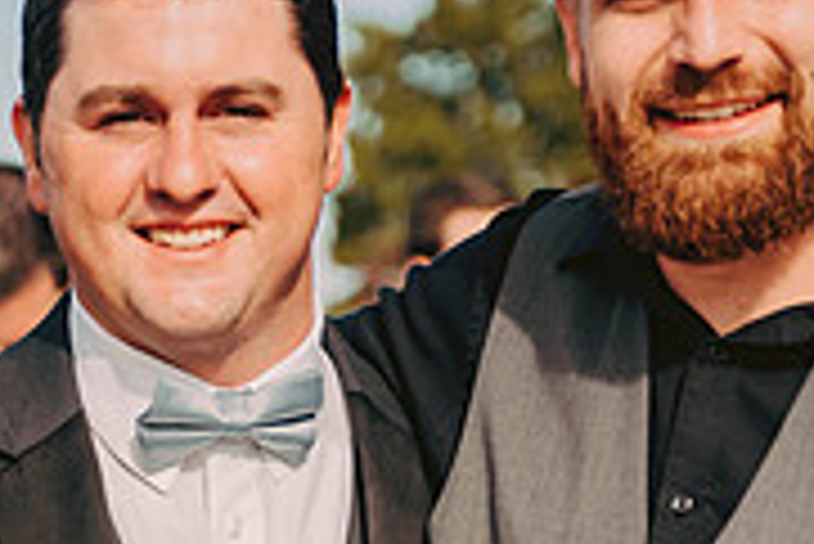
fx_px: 3779
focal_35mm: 167
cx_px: 189
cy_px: 479
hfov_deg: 12.3
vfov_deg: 8.2
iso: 500
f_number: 2.8
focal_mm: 52
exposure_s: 1/4000
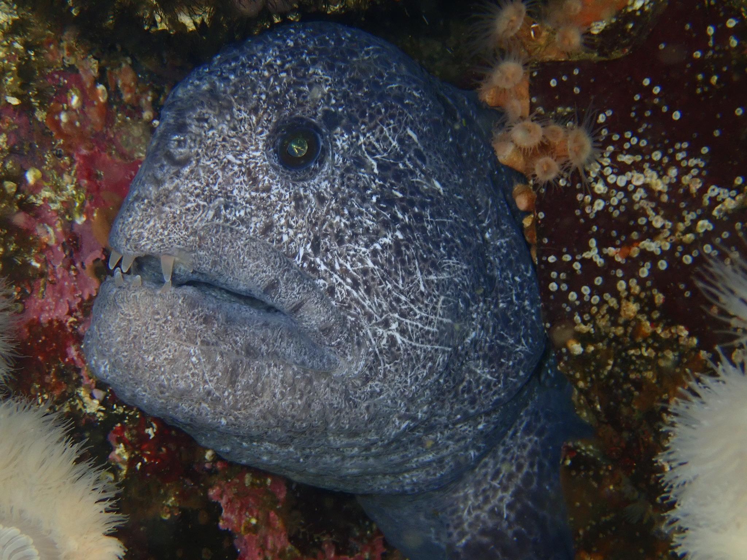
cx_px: 374
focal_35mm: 65
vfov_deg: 22.6
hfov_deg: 29.8
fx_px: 1403
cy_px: 280
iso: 200
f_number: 5
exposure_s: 1/125
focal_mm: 11.78
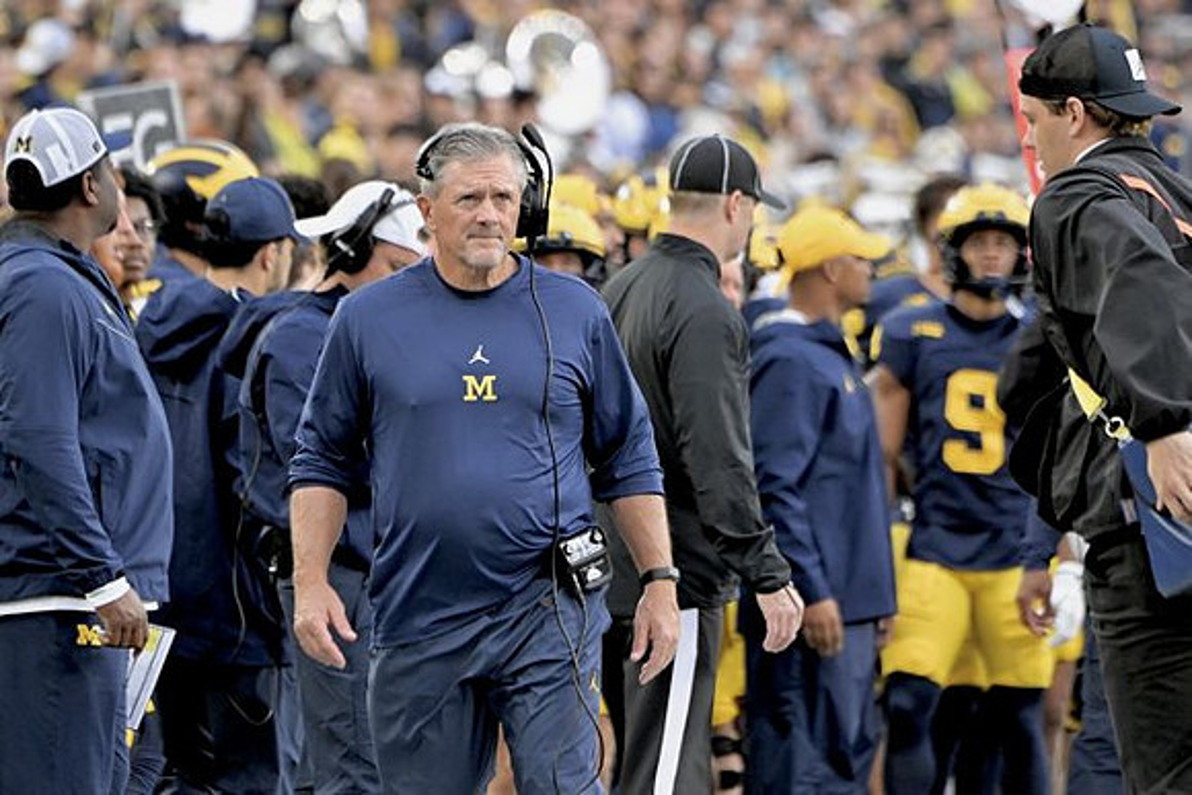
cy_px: 398
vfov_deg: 2.5
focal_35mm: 555
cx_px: 596
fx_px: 18380
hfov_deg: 3.7
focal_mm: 370
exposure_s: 1/640
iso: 2500
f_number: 5.6
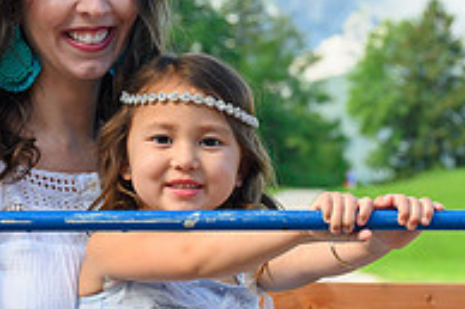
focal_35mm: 181
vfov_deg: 7.6
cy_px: 126
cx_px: 352
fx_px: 2336
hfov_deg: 11.3
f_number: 5
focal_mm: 52
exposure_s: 1/160
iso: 160
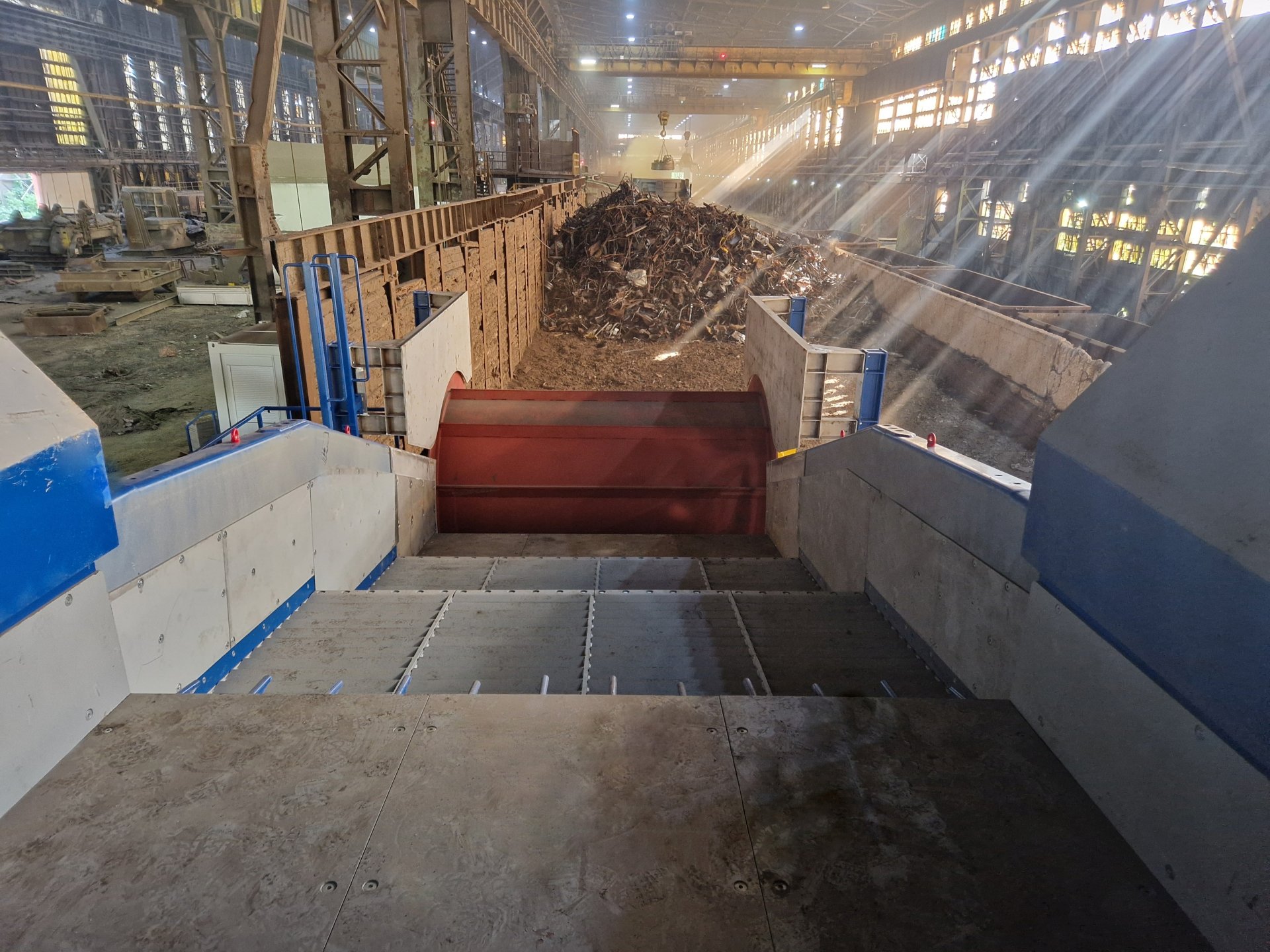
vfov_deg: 58.9
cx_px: 635
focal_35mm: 23
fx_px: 844
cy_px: 476
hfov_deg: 73.9
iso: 640
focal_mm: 5.4
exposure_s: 1/33
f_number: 1.8
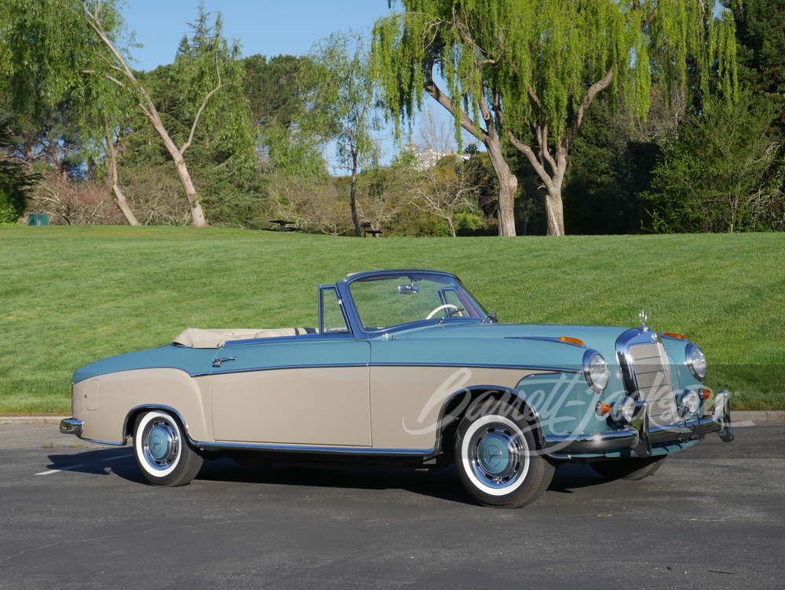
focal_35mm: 56
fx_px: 1271
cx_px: 392
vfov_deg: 26.1
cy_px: 295
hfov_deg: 34.3
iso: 200
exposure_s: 1/200
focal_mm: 28
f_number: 11
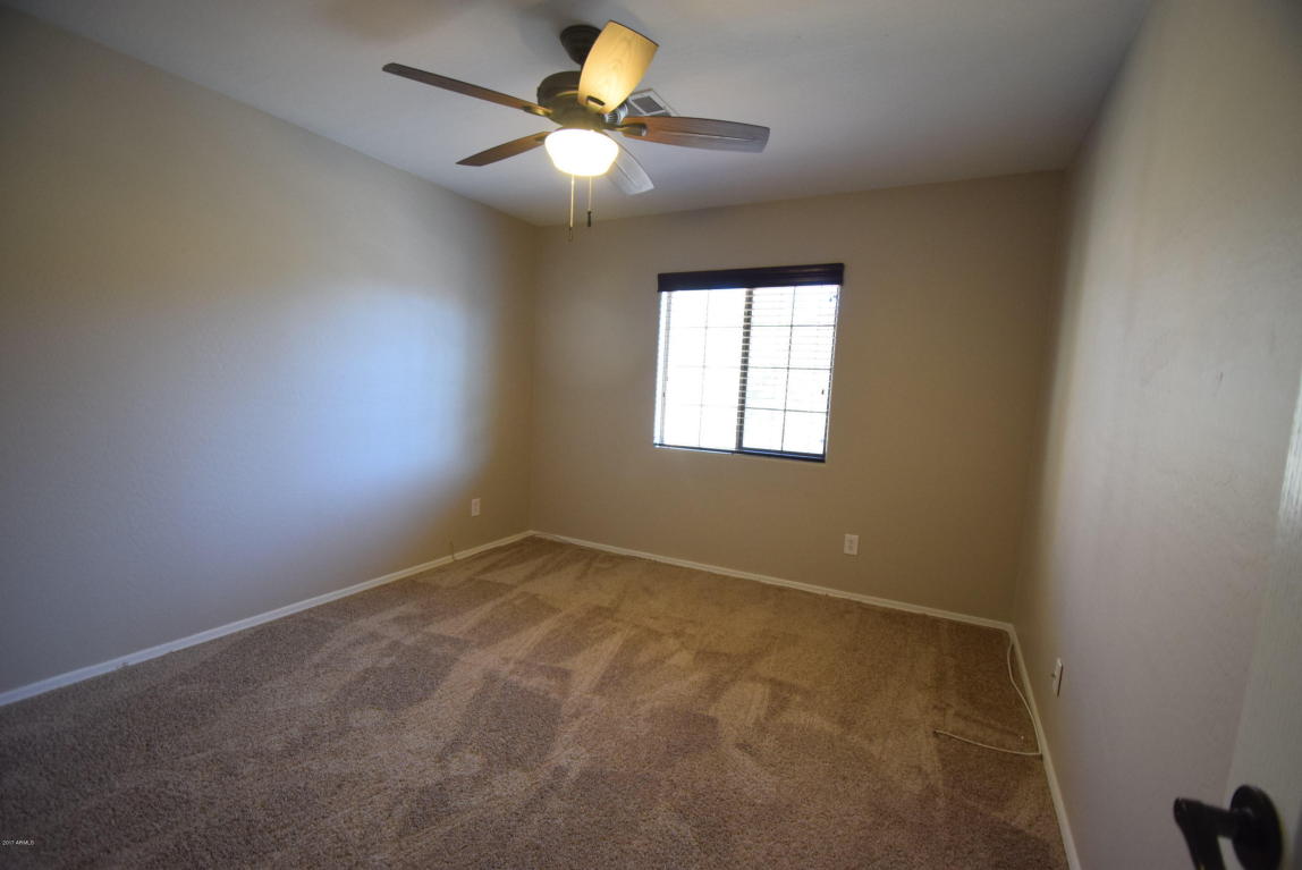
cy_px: 435
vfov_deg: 77.4
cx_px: 651
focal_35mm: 15
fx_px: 543
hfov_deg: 100.4
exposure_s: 1/60
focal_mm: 10
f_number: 3.5
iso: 1000
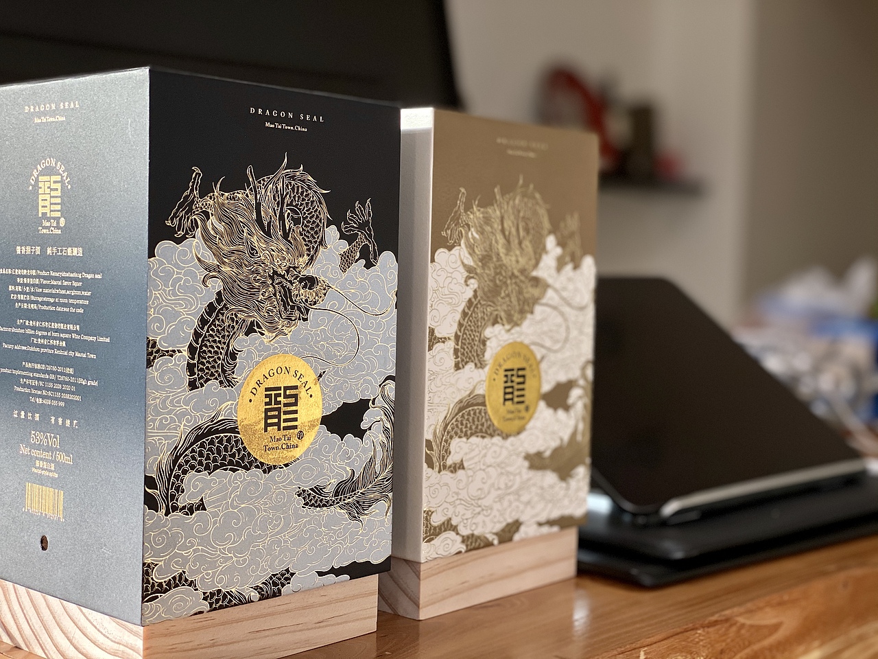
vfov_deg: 28.0
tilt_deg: -4.2
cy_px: 330
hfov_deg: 36.8
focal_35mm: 52
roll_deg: -2.0
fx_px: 1319
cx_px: 439
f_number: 2
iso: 50
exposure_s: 1/122
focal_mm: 6
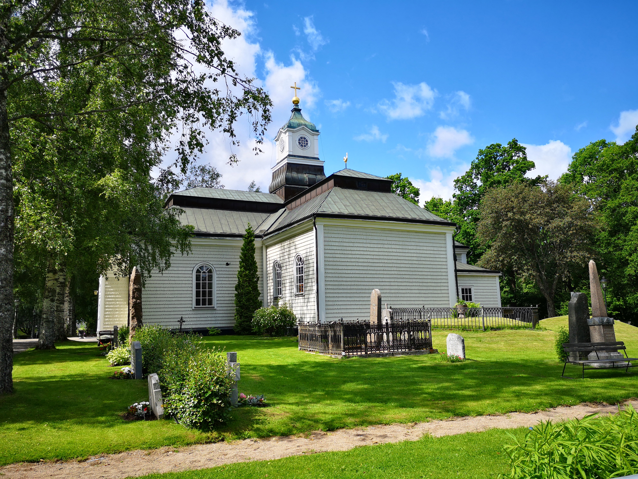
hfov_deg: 65.3
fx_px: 498
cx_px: 319
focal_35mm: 27
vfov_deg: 51.4
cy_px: 240
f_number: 1.8
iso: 50
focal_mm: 3.95
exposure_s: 1/1835
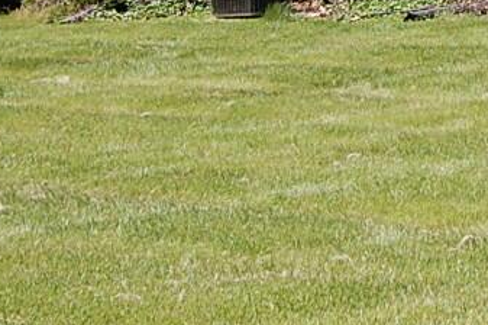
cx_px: 951
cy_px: -129
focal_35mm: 174
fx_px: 2356
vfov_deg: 7.8
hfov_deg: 10.9
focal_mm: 26
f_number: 9
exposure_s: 1/320
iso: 200
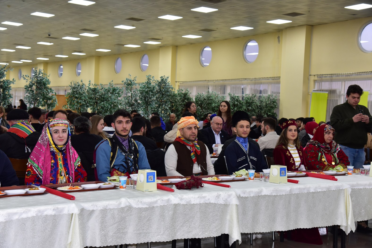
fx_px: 517
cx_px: 186
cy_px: 124
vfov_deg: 27.0
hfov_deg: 39.6
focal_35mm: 50
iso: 2200
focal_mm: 50
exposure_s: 1/200
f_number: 5.6
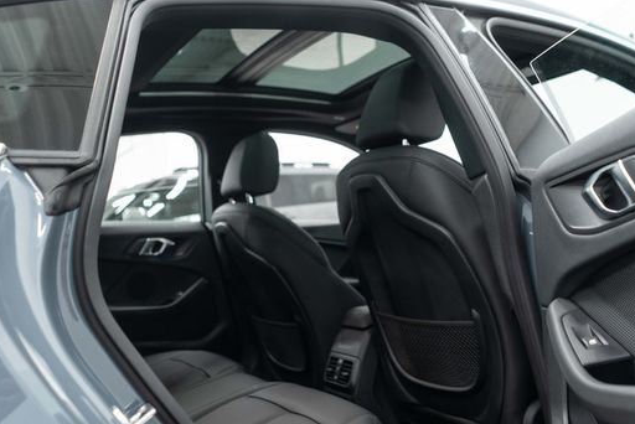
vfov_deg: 37.8
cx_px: 351
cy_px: 242
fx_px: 618
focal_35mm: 35
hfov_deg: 54.3
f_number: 3.2
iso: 1000
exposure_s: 1/50
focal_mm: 28
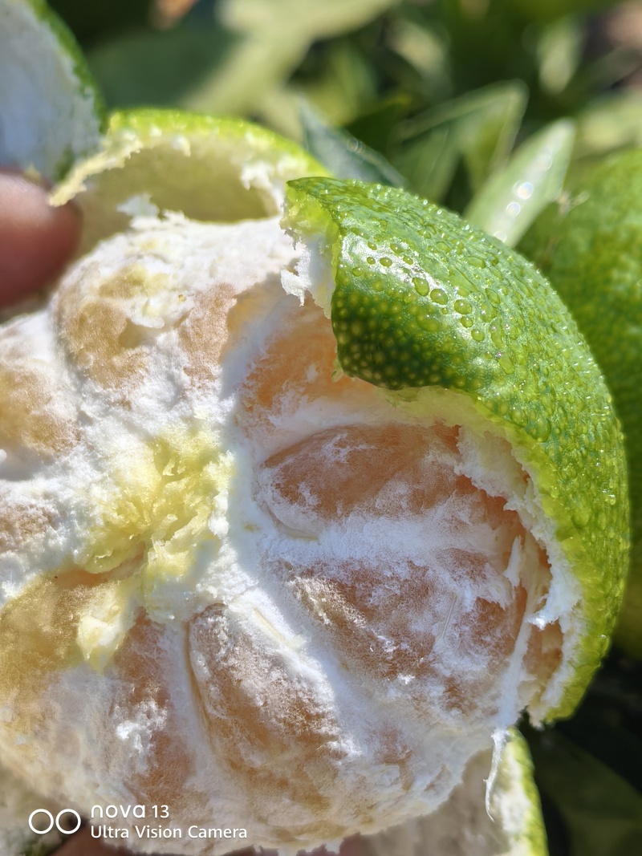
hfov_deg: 25.7
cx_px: 321
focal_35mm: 57
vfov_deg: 33.8
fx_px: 1410
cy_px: 428
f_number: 1.9
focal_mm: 5.52
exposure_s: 1/3077
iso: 50
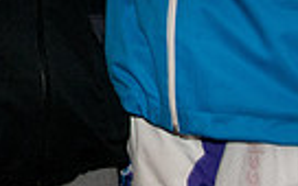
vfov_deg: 6.7
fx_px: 1535
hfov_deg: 10.7
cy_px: -191
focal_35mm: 189
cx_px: -153
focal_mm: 29
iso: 800
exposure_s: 1/50
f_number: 4
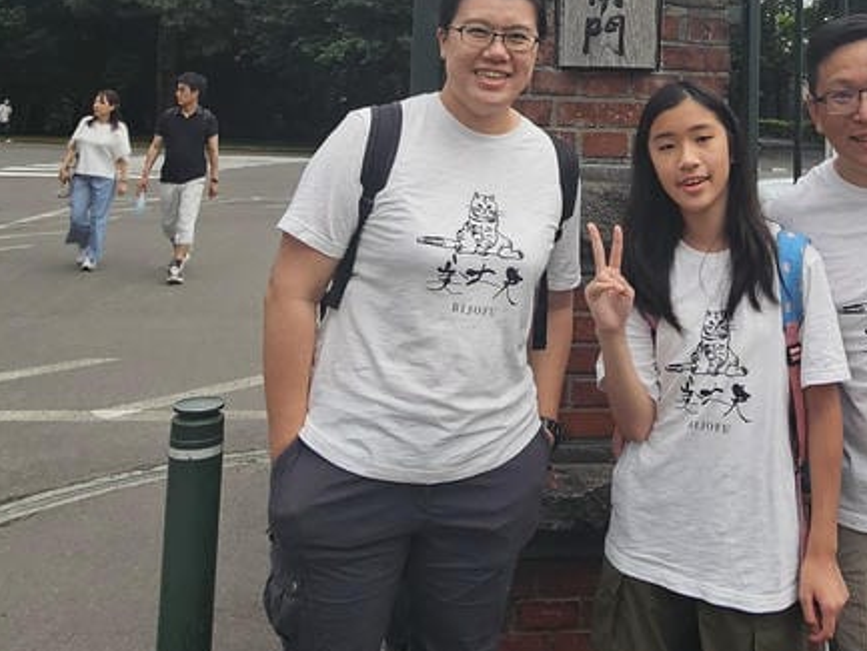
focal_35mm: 36
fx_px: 902
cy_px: 12
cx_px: 571
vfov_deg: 36.1
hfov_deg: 50.5
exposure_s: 1/226
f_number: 2.2
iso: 80
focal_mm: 2.2
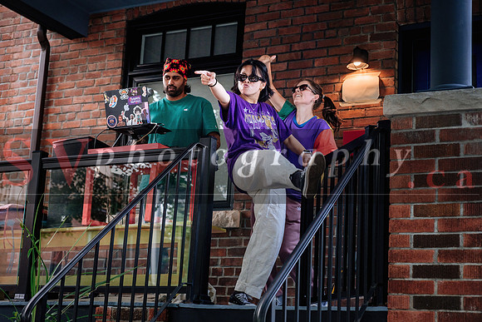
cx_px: 241
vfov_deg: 21.3
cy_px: 161
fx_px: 857
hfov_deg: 31.4
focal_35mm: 64
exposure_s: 1/250
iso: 800
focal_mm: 42.7
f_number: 2.8
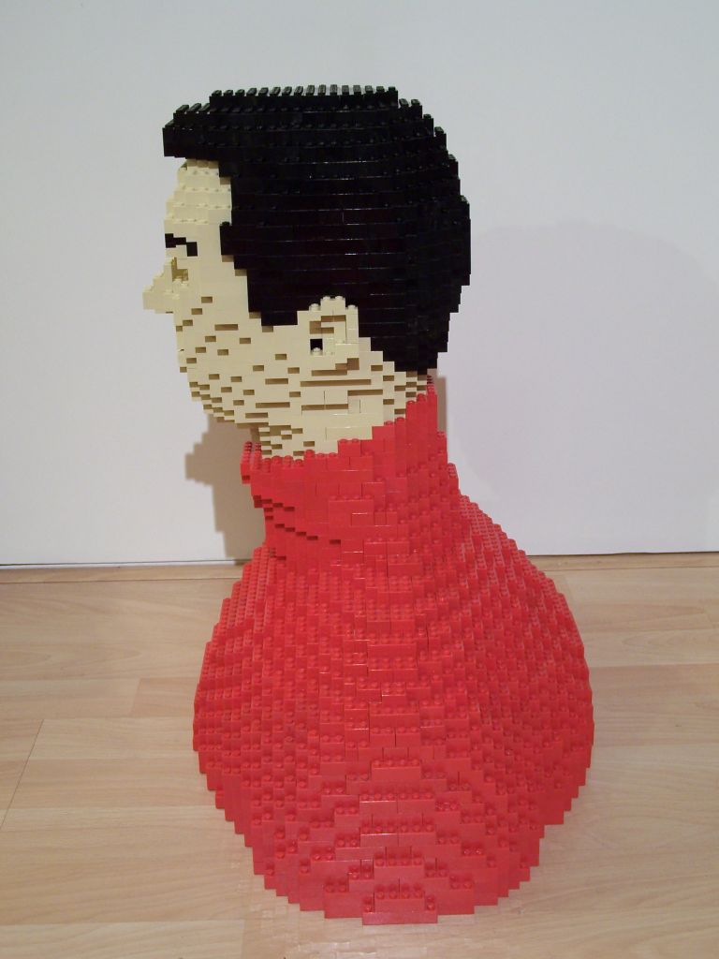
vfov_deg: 37.5
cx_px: 360
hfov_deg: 28.6
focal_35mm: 51
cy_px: 480
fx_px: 1412
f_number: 3
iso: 80
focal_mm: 8.5
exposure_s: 1/2
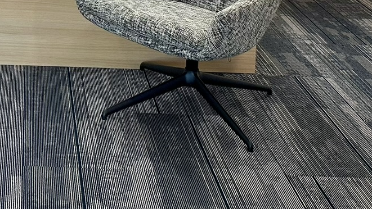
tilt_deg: -5.3
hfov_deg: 25.2
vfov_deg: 13.5
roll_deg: -1.7
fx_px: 799
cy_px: -158
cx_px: 23
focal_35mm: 81
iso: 160
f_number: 1.78
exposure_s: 1/120
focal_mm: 6.86
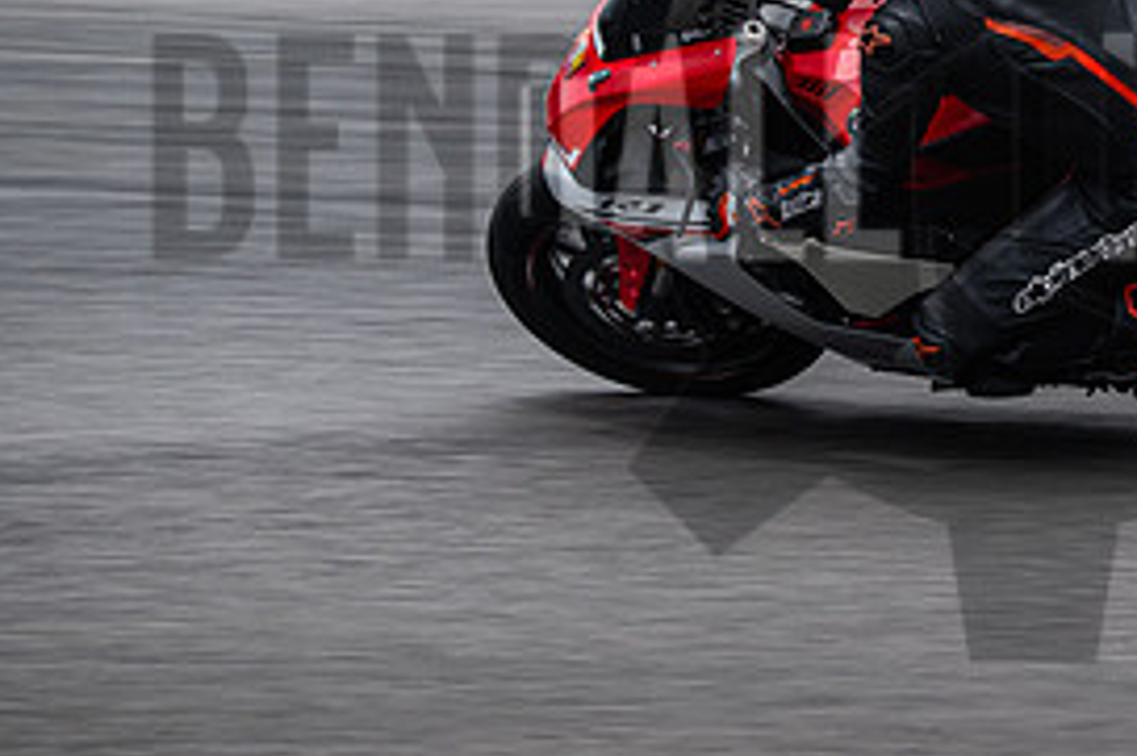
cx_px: 1032
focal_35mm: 448
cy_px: 152
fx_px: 14140
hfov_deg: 4.6
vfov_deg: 3.1
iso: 160
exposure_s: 1/250
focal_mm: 140
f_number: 4.5
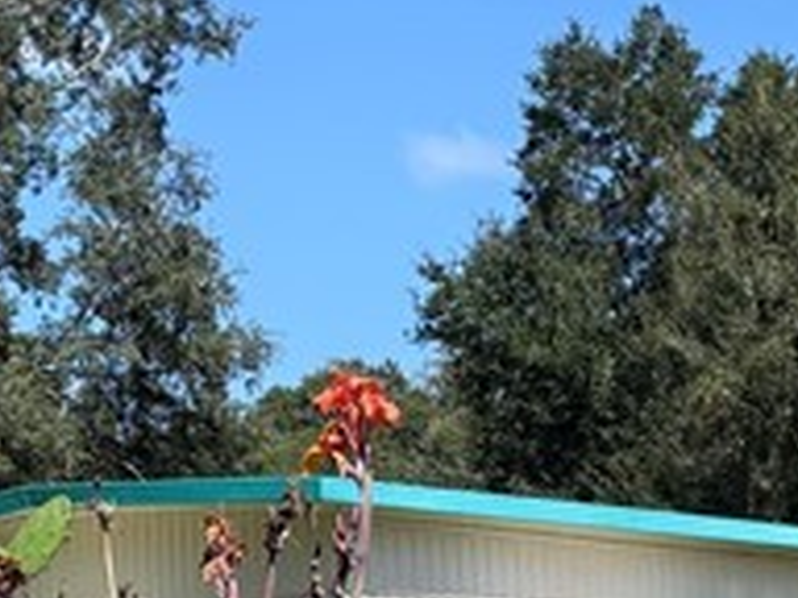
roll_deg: +3.2
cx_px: 1193
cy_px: 972
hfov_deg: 13.4
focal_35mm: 139
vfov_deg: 10.2
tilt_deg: -6.9
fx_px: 3204
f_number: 1.6
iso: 50
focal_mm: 5.96
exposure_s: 1/2283
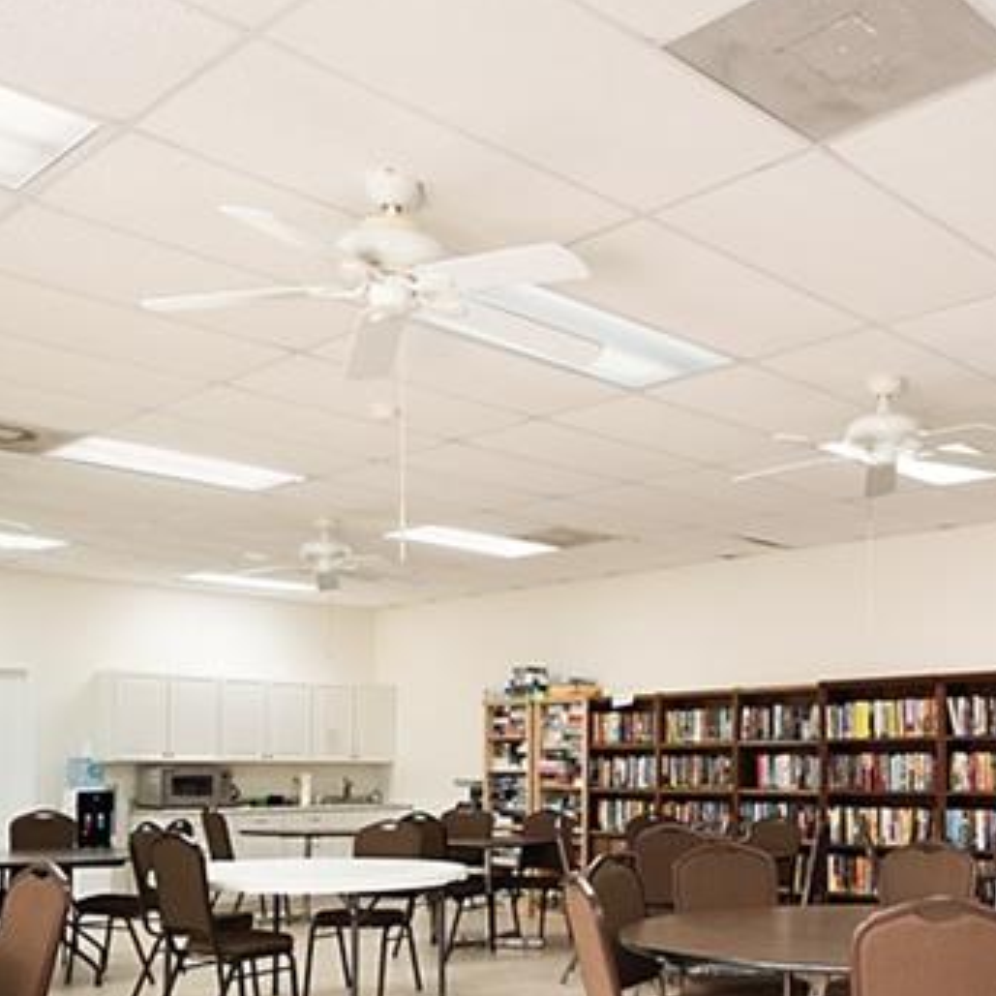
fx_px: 1237
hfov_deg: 43.0
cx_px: 691
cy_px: 743
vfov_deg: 42.5
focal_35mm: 38
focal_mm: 10
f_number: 5
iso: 1000
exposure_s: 1/100
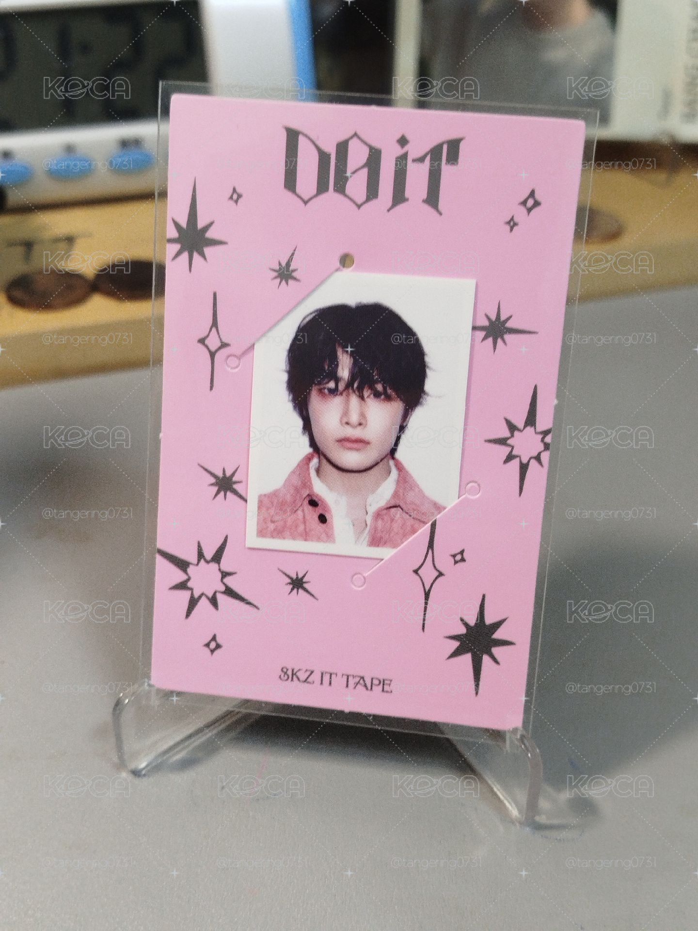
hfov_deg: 33.6
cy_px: 466
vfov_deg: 43.9
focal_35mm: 43
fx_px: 1156
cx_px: 349
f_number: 1.7
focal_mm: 5.31
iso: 200
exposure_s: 1/30
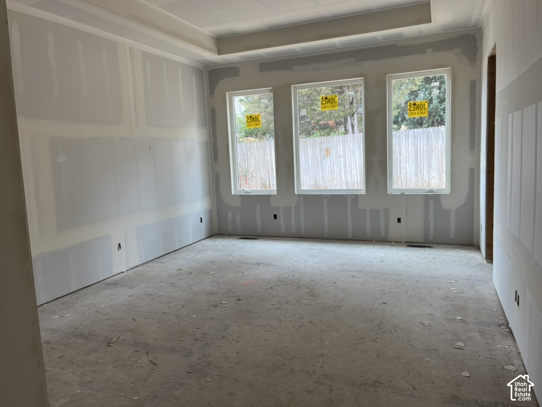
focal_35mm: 26
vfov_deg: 53.1
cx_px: 271
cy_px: 204
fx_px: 407
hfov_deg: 67.3
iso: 50
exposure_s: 1/121
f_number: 1.6
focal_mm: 5.1
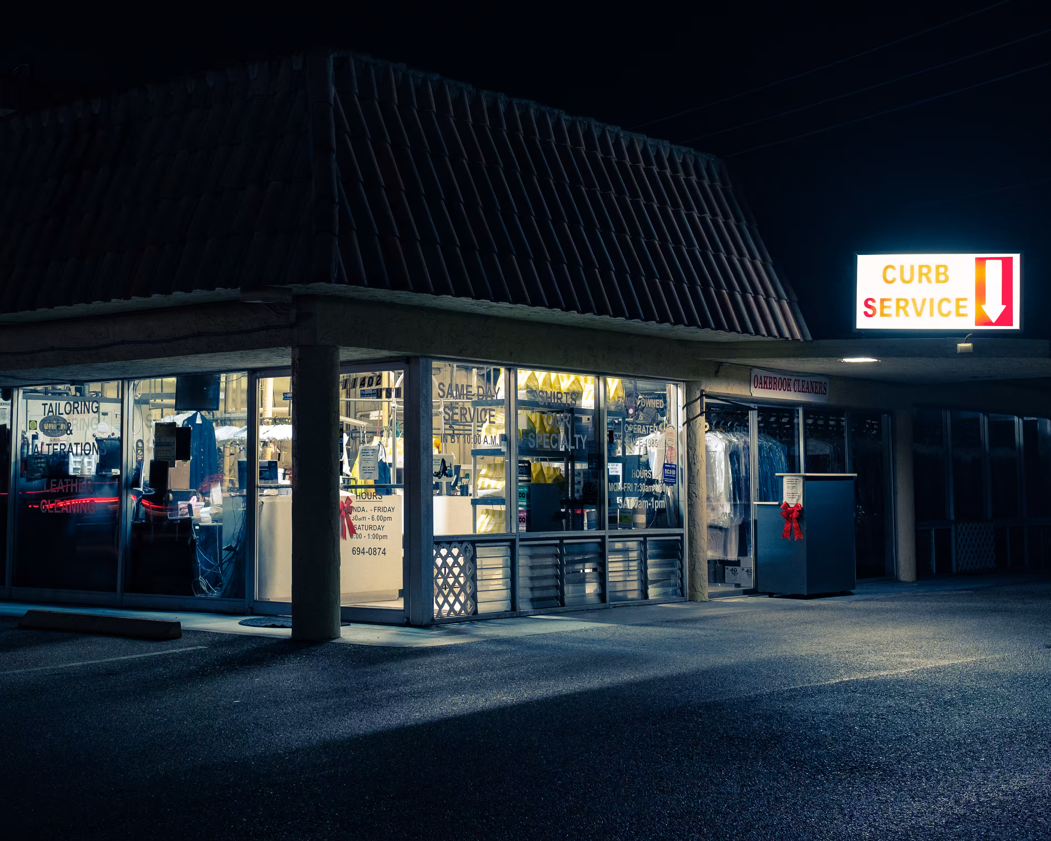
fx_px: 1617
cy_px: 357
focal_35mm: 52
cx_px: 389
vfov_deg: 29.1
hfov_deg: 35.8
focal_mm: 23
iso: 100
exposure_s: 1.6
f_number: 4
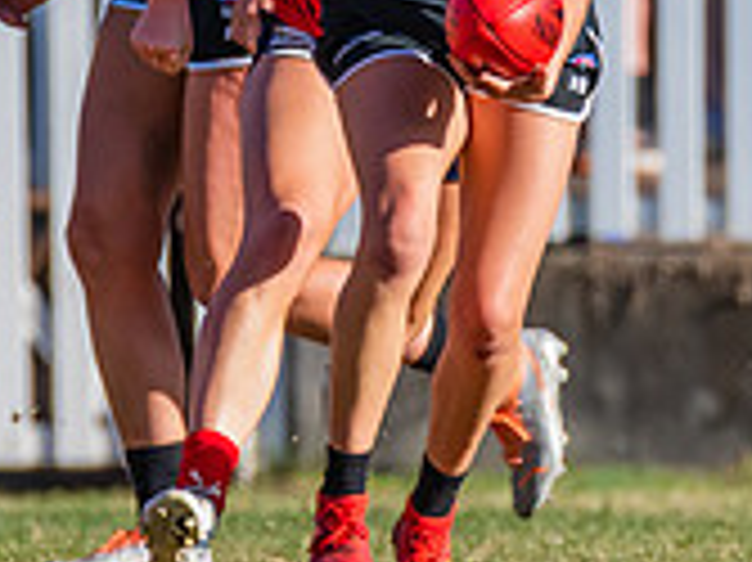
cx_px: 448
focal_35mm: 2675
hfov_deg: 0.7
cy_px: 85
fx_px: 58070
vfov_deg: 0.6
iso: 800
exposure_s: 1/1600
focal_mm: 600
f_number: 8
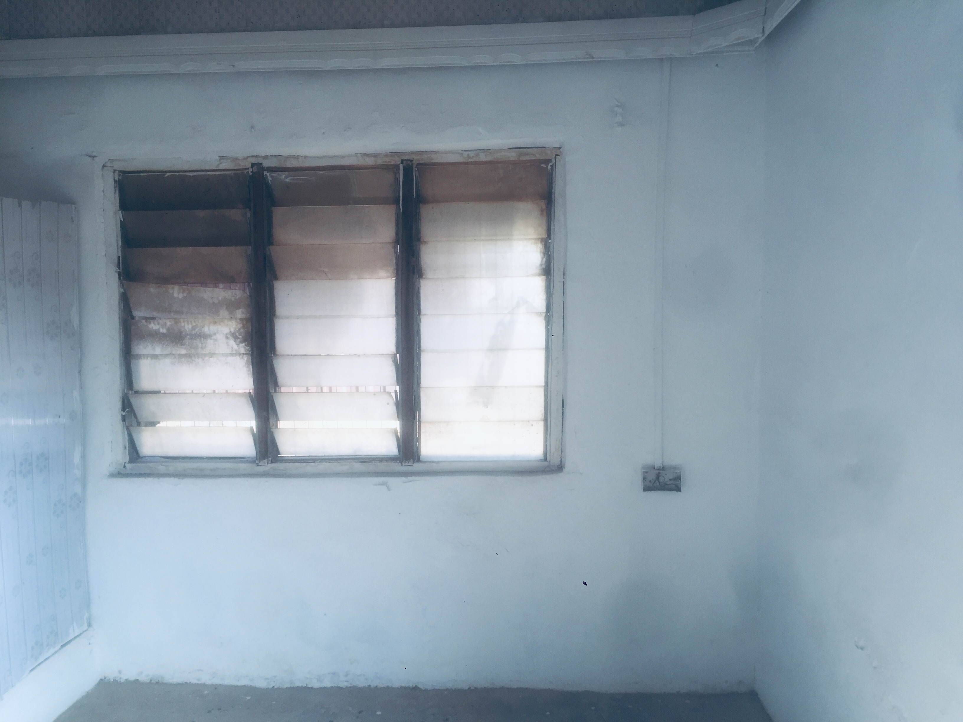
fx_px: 807
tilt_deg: -4.0
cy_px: 361
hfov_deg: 61.7
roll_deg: +2.1
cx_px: 482
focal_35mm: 29
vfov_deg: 48.2
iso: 32
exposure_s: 1/200
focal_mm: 4.15
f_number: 2.2
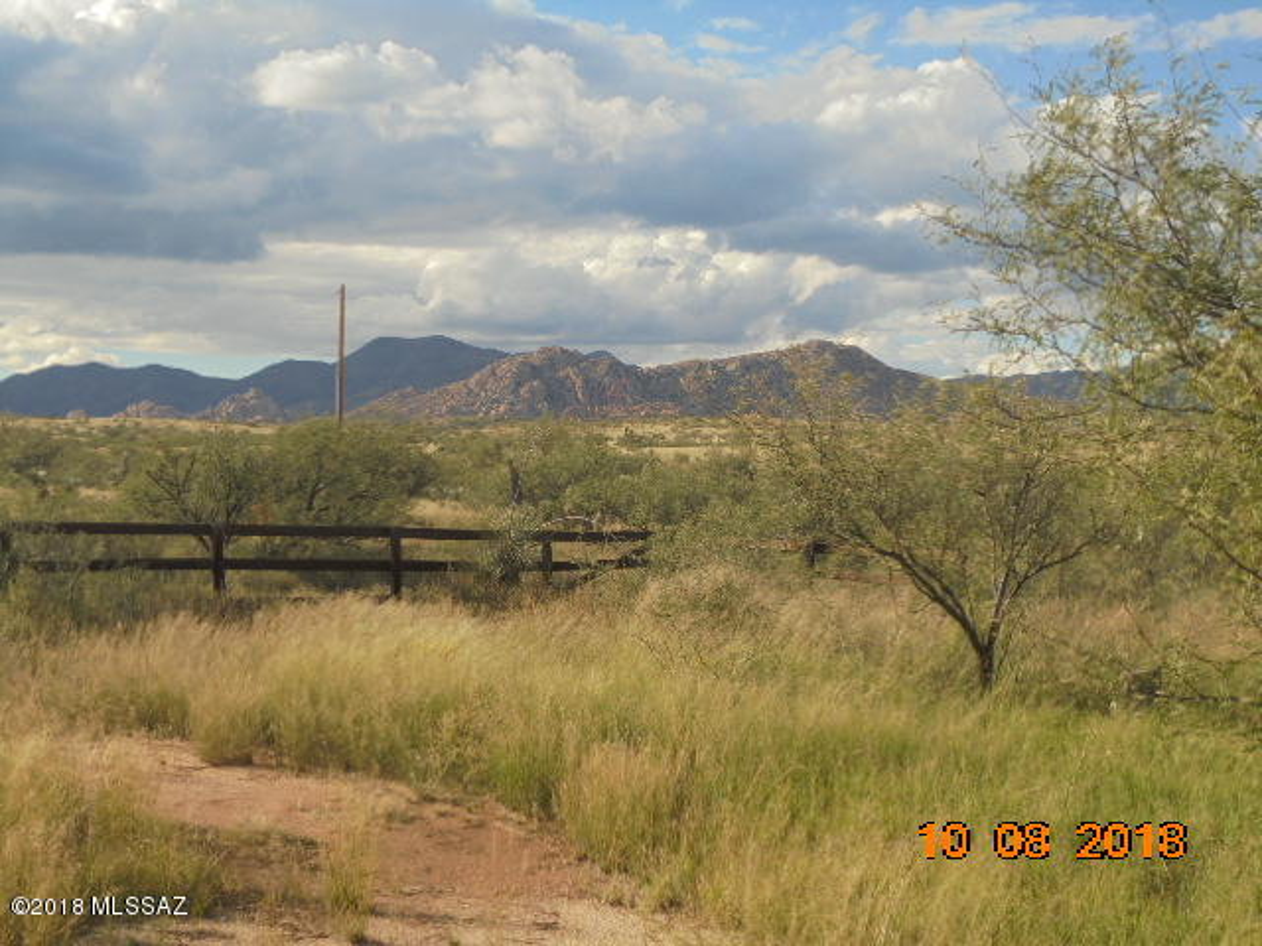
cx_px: 631
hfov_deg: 38.9
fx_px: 1786
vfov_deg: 29.7
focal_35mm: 49
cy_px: 473
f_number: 4.8
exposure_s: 1/500
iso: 100
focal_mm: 8.9
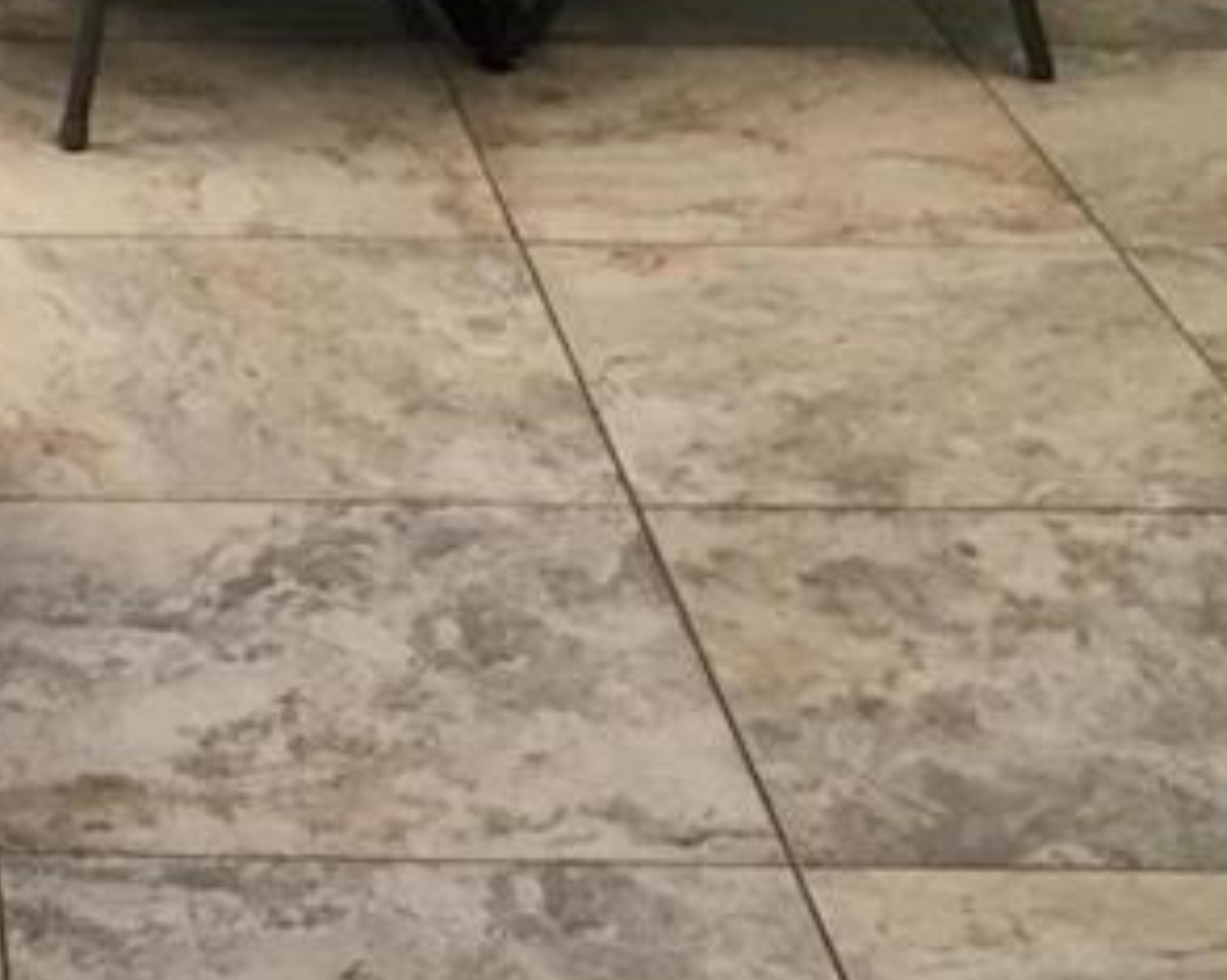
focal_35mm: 116
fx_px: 4210
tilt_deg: -5.6
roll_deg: -0.4
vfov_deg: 11.8
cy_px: -1030
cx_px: -456
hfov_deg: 15.6
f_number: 2.2
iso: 40
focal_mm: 4.15
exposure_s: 1/30
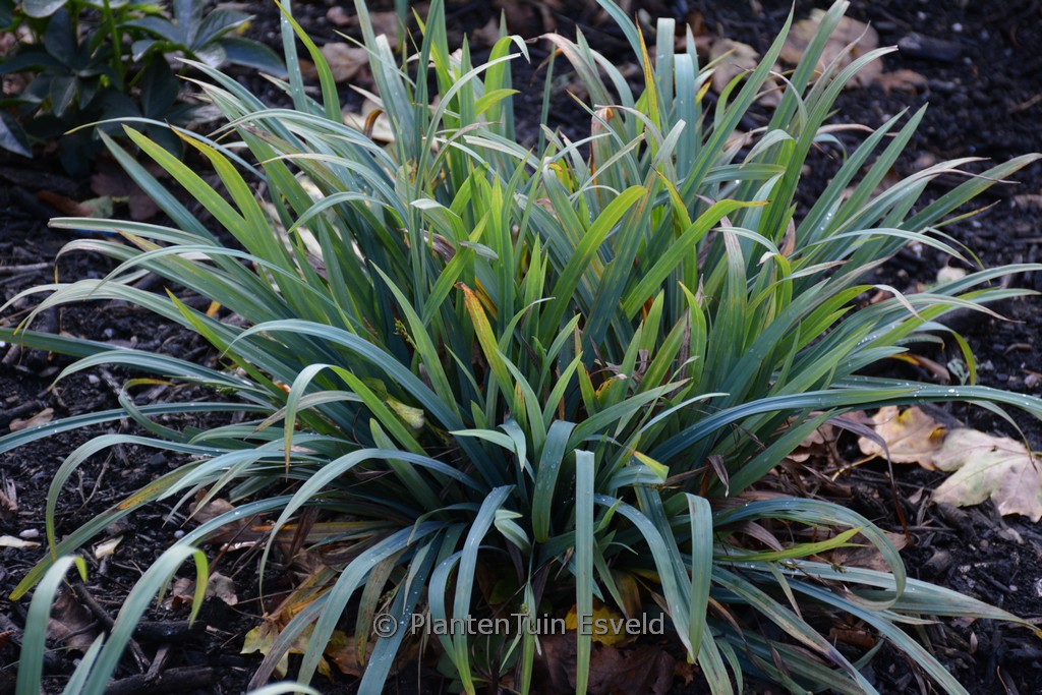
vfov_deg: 10.8
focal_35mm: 128
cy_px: 348
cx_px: 521
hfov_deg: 16.1
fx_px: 3691
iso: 500
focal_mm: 85
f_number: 5.3
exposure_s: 1/250
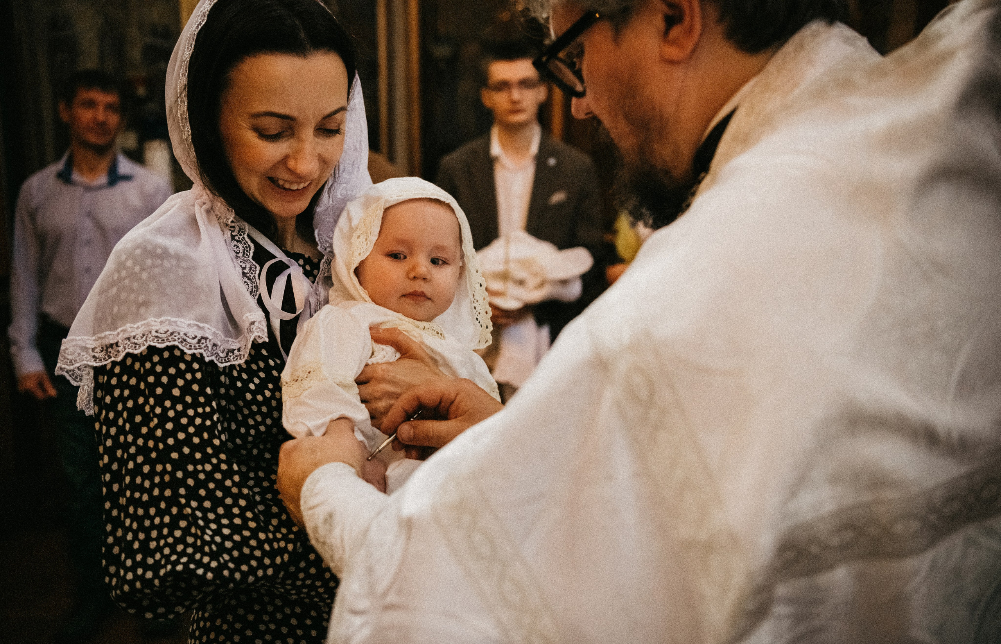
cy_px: 335
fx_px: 1118
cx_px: 498
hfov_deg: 48.2
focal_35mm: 41
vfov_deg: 32.1
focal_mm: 40
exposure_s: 1/250
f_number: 3.2
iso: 2500
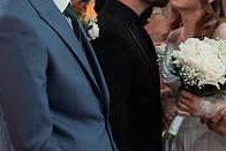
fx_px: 691
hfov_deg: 18.3
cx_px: 193
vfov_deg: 12.4
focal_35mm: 110
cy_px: 33
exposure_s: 1/200
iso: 1250
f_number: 2.8
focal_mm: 30
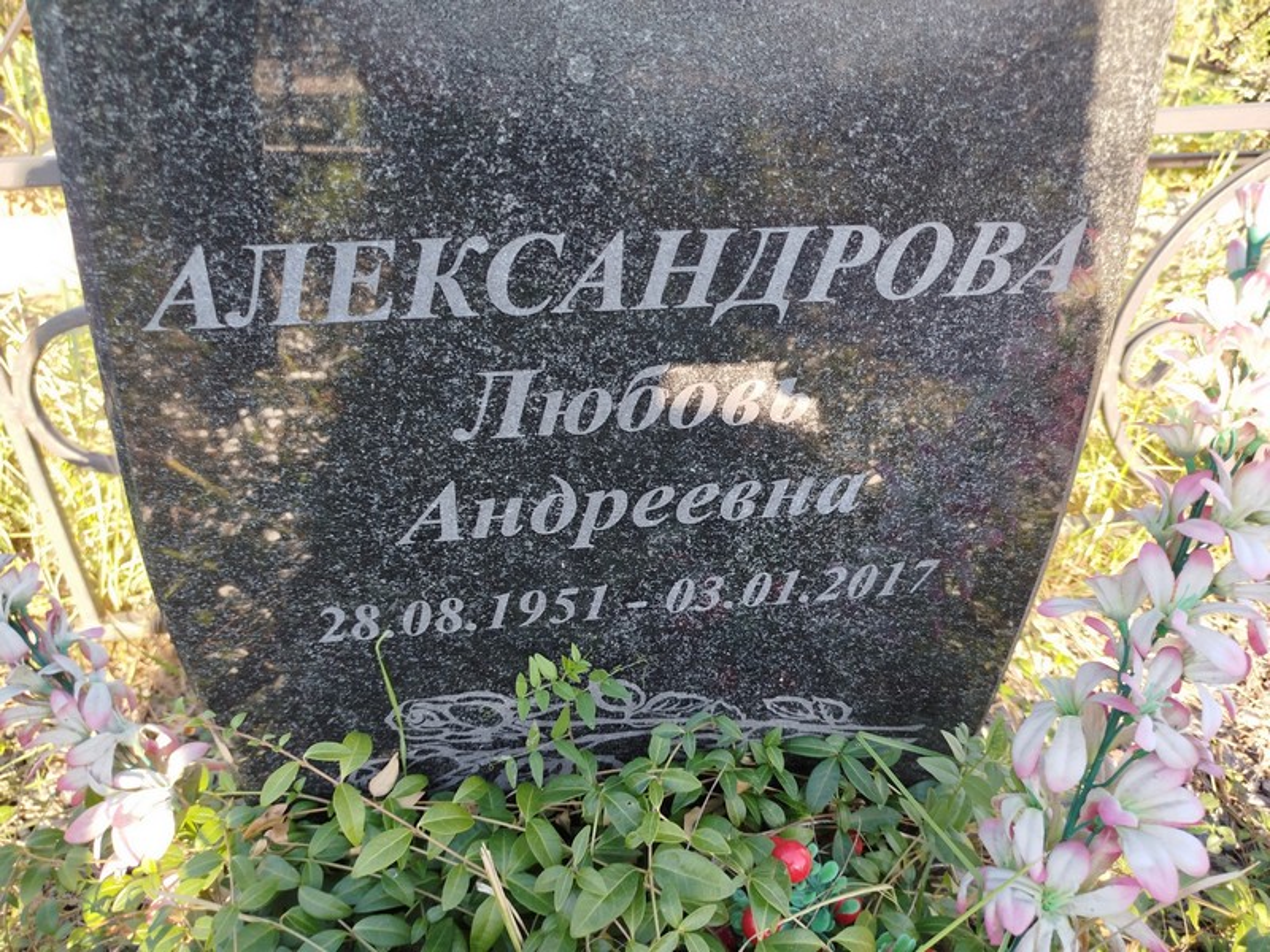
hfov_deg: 71.6
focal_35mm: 24
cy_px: 476
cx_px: 635
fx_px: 881
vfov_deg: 56.8
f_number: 1.7
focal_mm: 5.31
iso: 50
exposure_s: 1/103
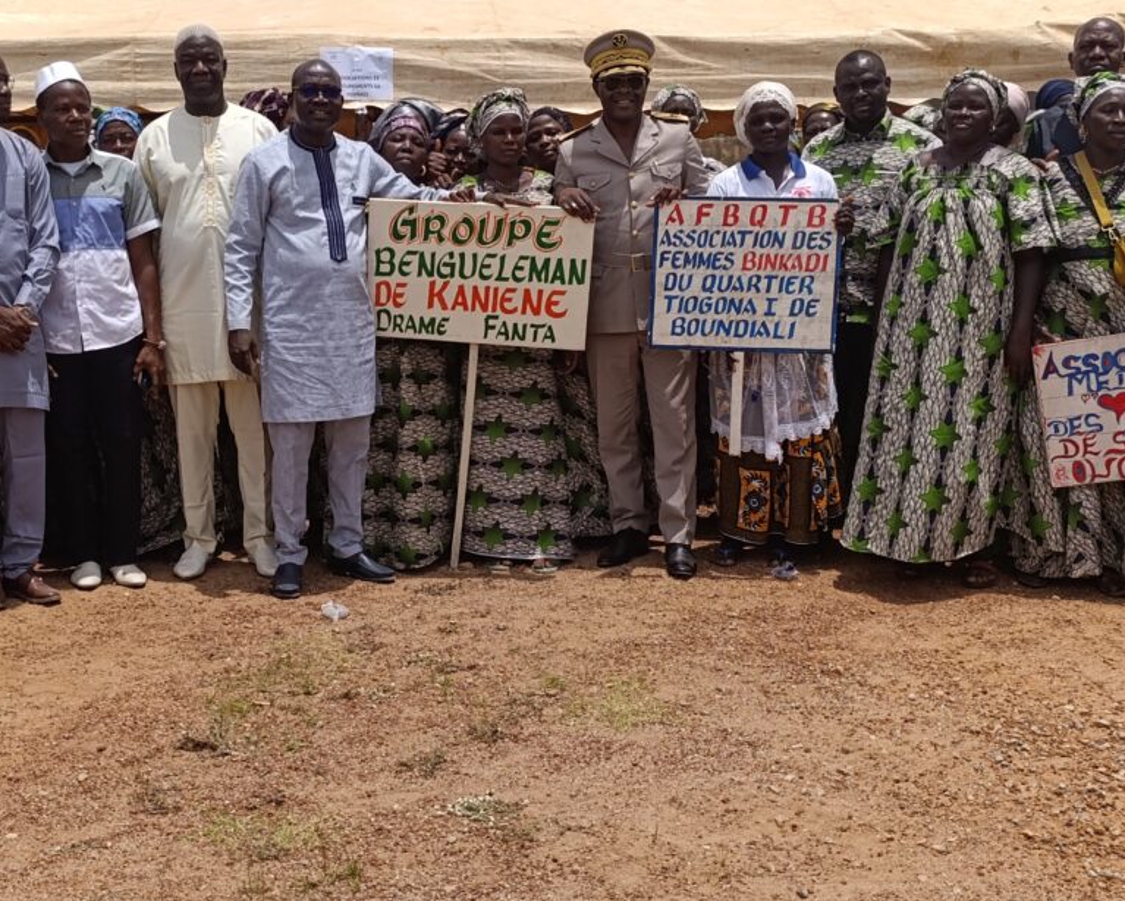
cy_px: 439
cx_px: 424
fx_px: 1499
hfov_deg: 40.9
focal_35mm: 45
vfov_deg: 33.4
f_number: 1.6
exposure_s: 1/1110
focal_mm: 6.14
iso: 50
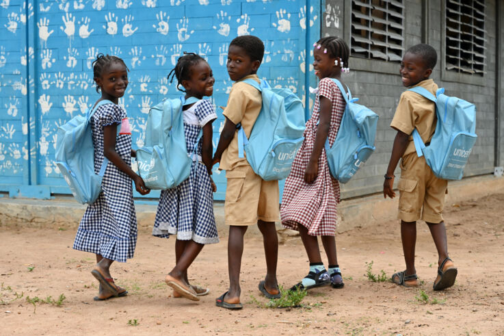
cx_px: 252
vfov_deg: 19.4
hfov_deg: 28.8
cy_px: 168
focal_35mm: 70
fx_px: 980
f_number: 8
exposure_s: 1/800
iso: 400
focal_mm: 70
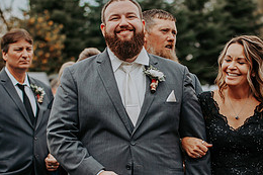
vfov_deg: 8.8
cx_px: 170
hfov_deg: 13.2
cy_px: 138
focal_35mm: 156
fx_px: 1139
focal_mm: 70
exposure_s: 1/1600
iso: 320
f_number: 2.8
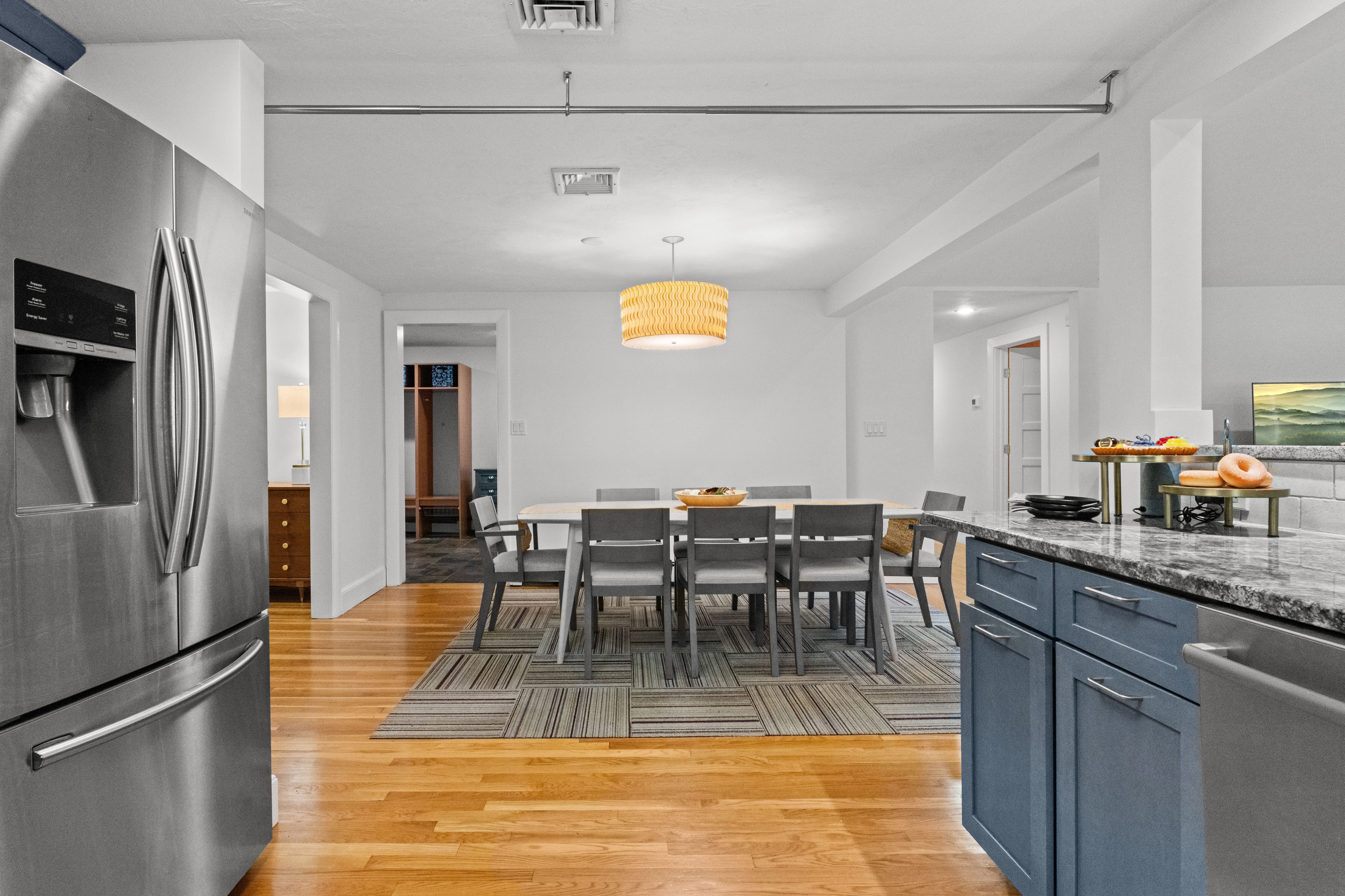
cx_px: 652
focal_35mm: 18
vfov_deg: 67.8
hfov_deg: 90.5
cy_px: 435
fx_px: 667
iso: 3200
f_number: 11
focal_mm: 16.8
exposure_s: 1/25
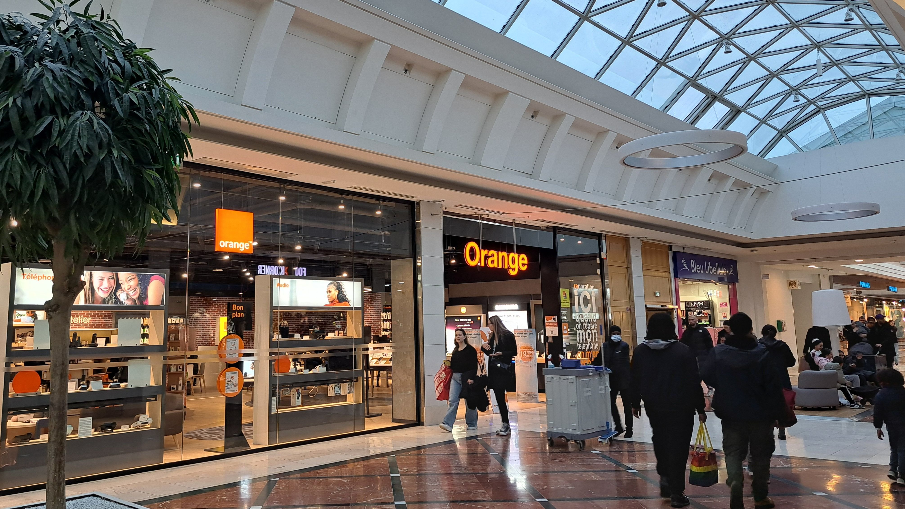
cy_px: 239
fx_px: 720
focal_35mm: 30
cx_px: 397
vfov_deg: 38.9
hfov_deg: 64.1
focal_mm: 5.23
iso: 50
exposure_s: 1/50
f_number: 1.8
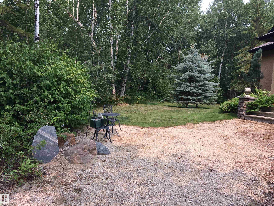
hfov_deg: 61.7
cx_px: 137
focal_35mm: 29
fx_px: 230
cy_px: 103
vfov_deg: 48.2
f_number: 2.2
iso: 32
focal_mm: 4.15
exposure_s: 1/672
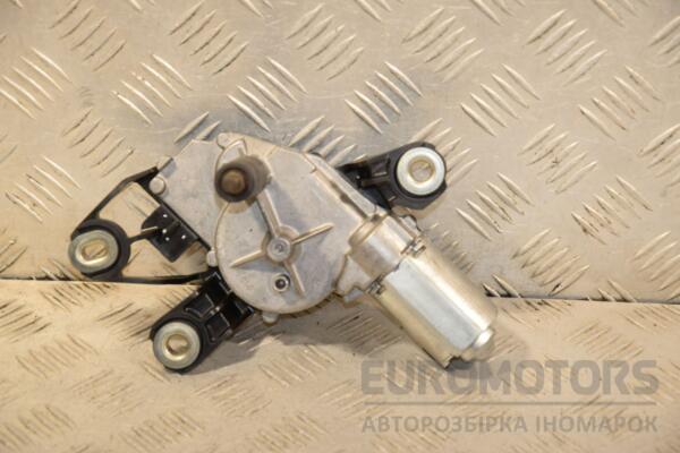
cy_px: 226
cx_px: 340
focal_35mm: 120
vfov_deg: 11.4
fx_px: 2266
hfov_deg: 17.1
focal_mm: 80
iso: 800
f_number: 6.3
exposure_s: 1/200
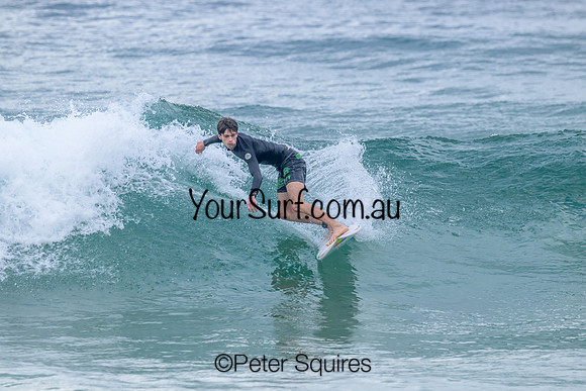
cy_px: 196
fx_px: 8836
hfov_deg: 3.8
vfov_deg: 2.5
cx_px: 293
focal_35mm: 543
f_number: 10
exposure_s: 1/2000
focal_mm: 530
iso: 1600
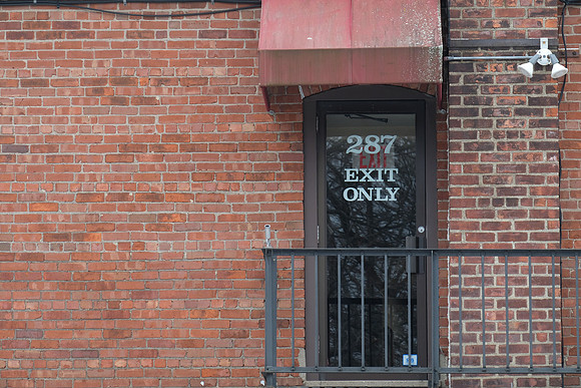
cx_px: 290
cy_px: 194
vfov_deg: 6.2
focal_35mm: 223
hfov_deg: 9.2
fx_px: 3600
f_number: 9
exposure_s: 1/60
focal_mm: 148.5
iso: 400
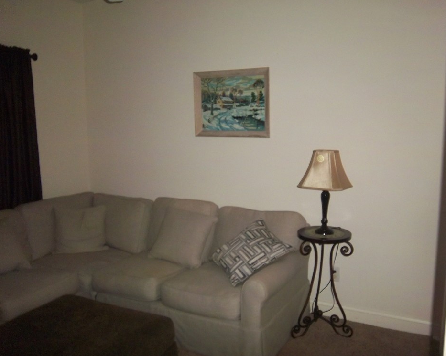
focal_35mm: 30
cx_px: 235
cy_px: 179
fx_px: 396
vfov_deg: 48.5
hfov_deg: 58.7
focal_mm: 5.1
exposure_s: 1/30
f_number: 3.5
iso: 250
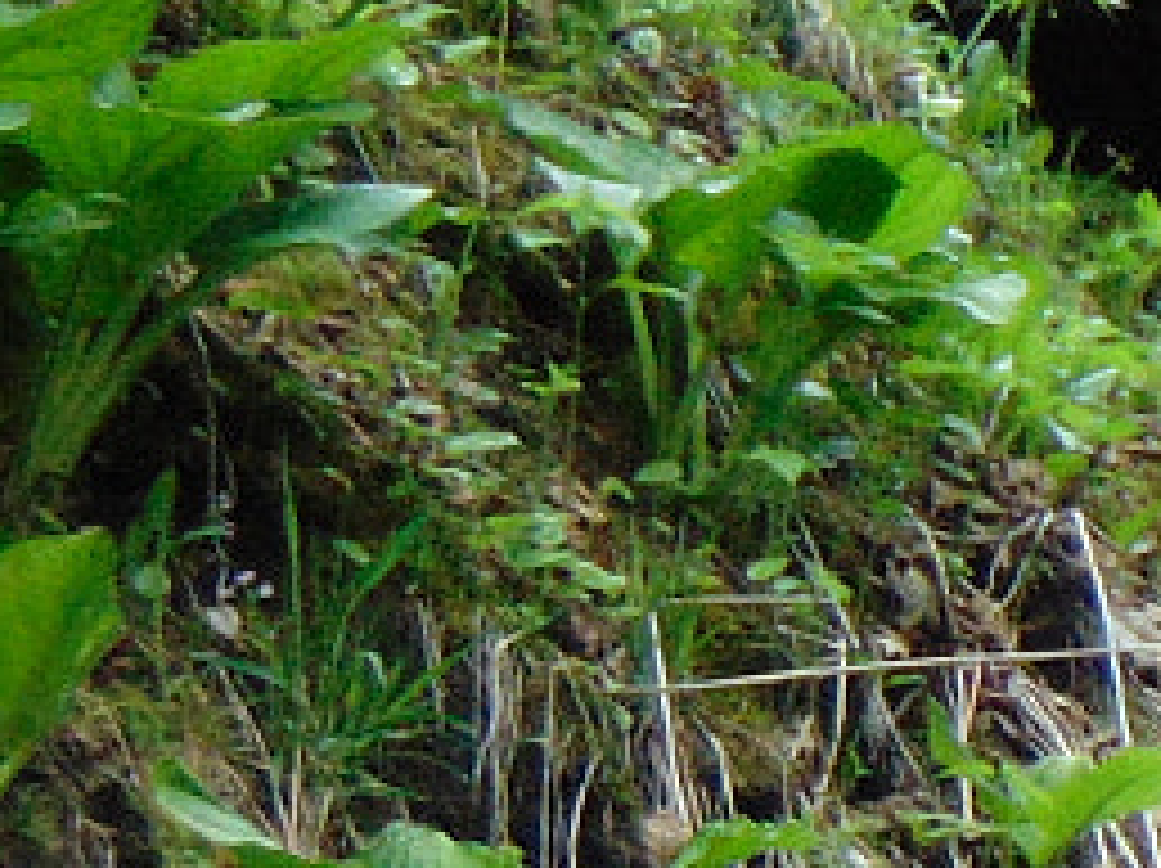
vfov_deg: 1.8
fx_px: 27644
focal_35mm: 825
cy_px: 450
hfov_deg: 2.4
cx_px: 3555
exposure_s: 1/80
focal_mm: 23.9
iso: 200
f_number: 4
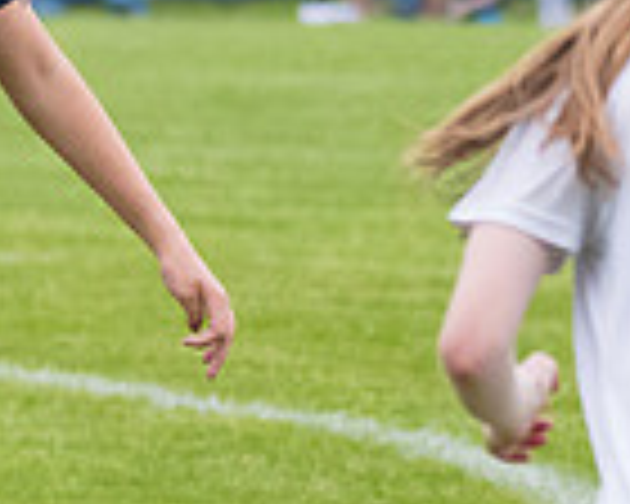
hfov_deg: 1.7
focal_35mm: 1169
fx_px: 21797
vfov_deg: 1.3
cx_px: -302
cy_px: 207
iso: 2500
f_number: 5.6
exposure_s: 1/1600
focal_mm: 200
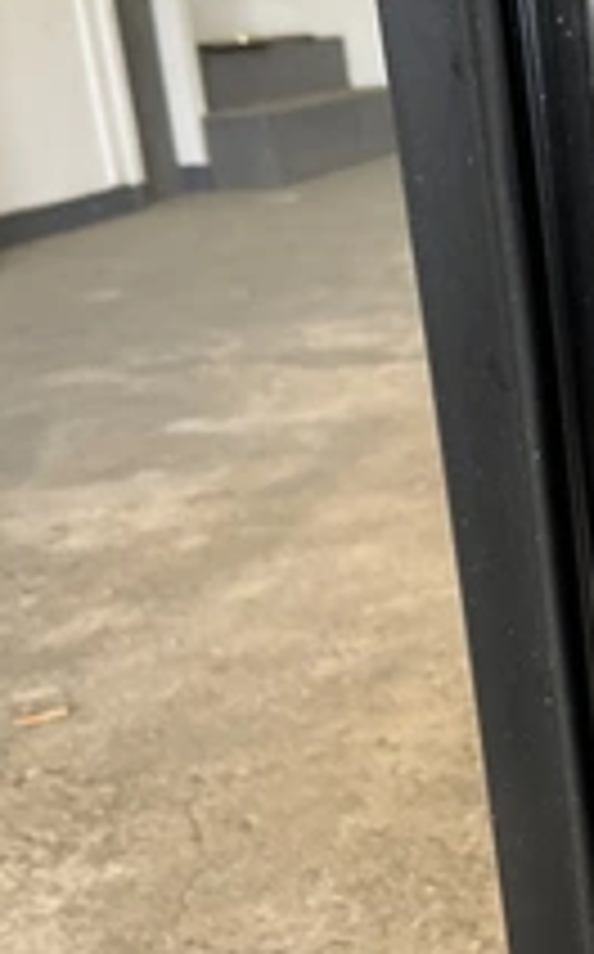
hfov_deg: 20.7
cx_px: 734
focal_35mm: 58
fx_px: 1506
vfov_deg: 35.1
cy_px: 500
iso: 64
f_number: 1.8
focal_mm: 3
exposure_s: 1/60
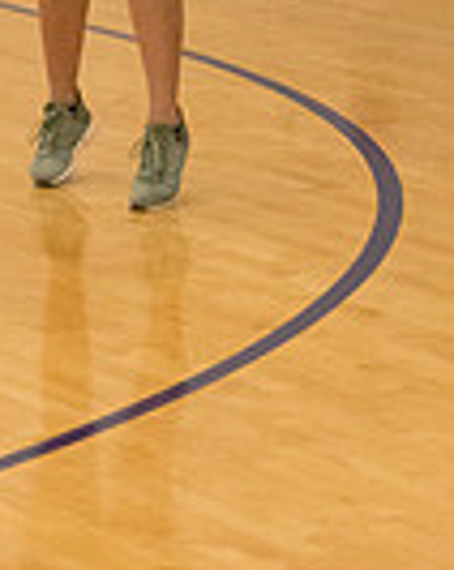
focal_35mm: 315
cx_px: 152
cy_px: -283
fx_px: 5303
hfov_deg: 4.9
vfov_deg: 6.1
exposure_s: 1/400
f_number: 5.6
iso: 10000
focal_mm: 66
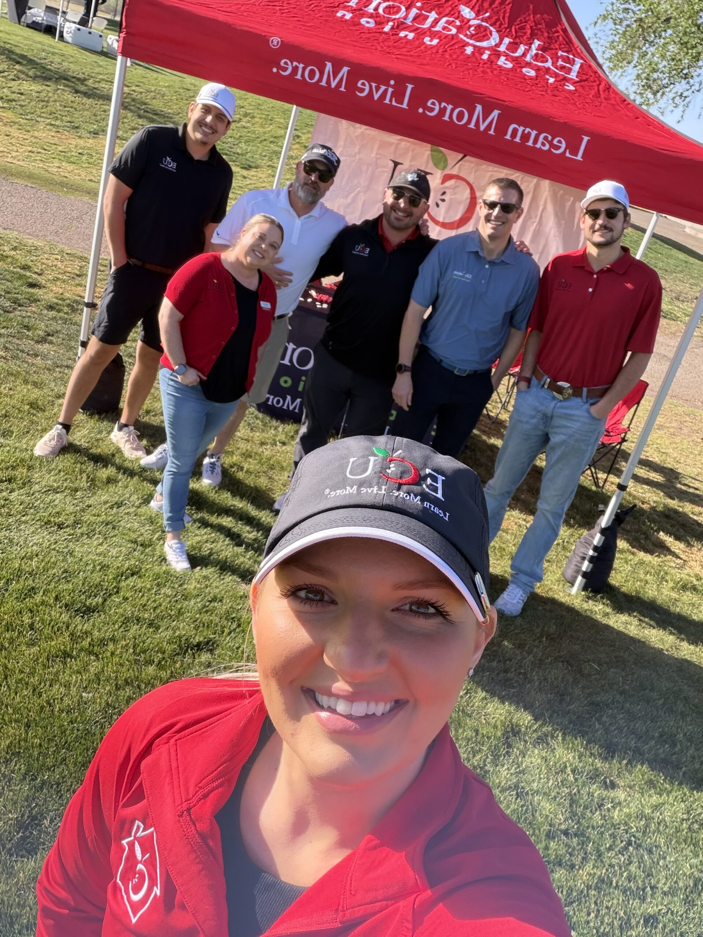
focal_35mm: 30
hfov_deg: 46.8
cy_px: 468
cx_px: 352
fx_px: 812
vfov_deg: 60.0
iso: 32
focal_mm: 2.71
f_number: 1.9
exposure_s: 1/495
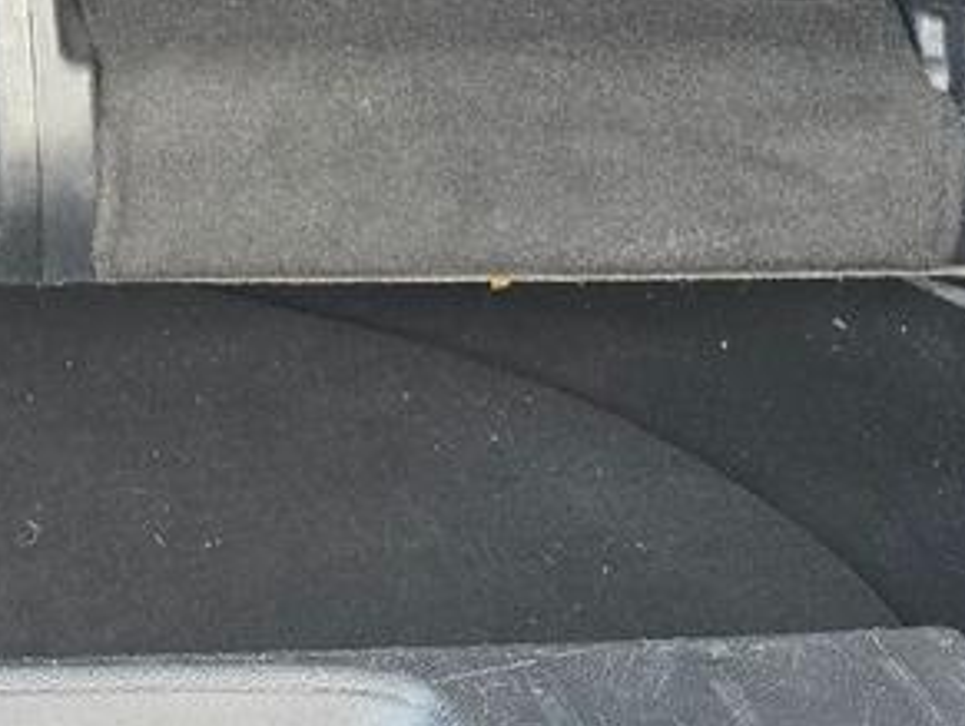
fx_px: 2819
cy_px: -381
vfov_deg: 13.7
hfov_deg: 18.5
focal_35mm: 101
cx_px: -149
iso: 160
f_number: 1.7
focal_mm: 6.3
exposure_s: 1/120
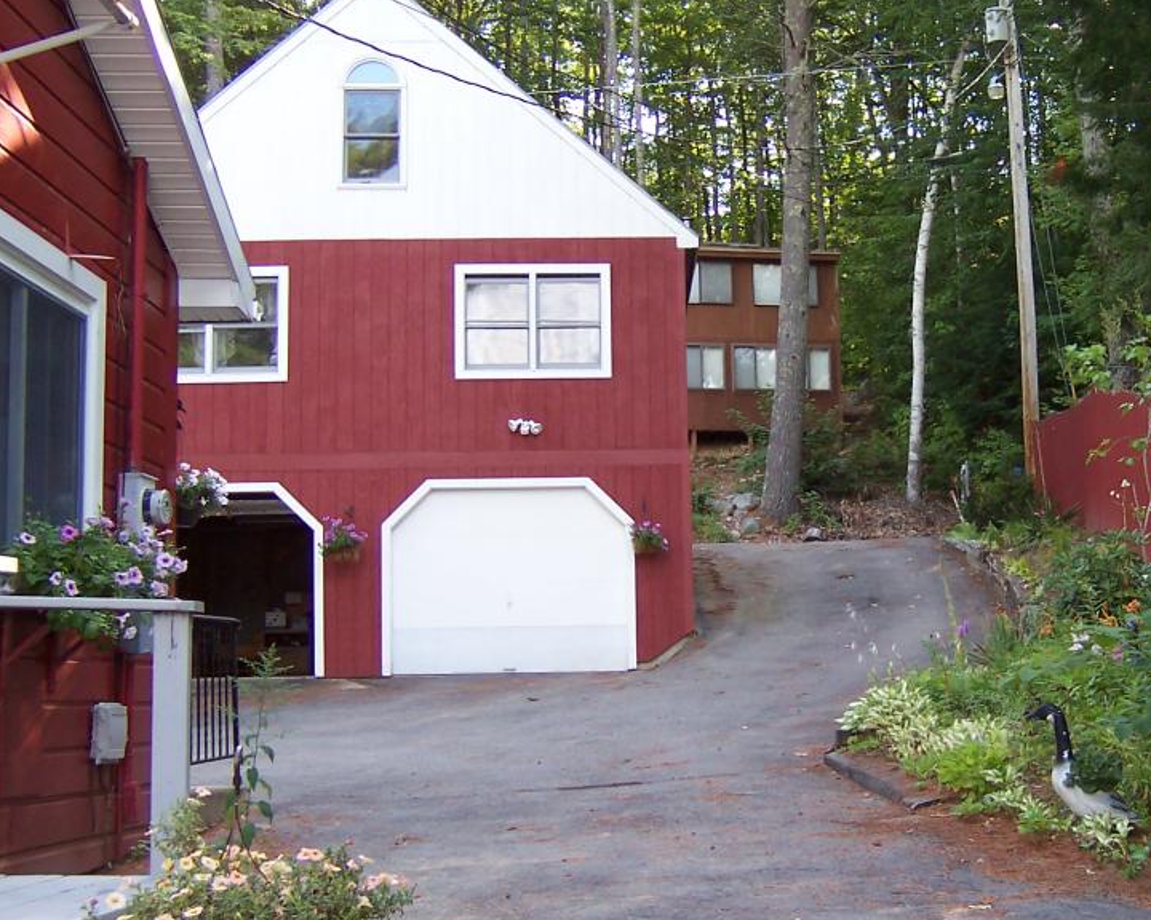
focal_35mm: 50
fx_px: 1703
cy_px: 500
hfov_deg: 36.7
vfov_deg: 30.2
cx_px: 815
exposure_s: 1/90
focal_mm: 5.6
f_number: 2.8
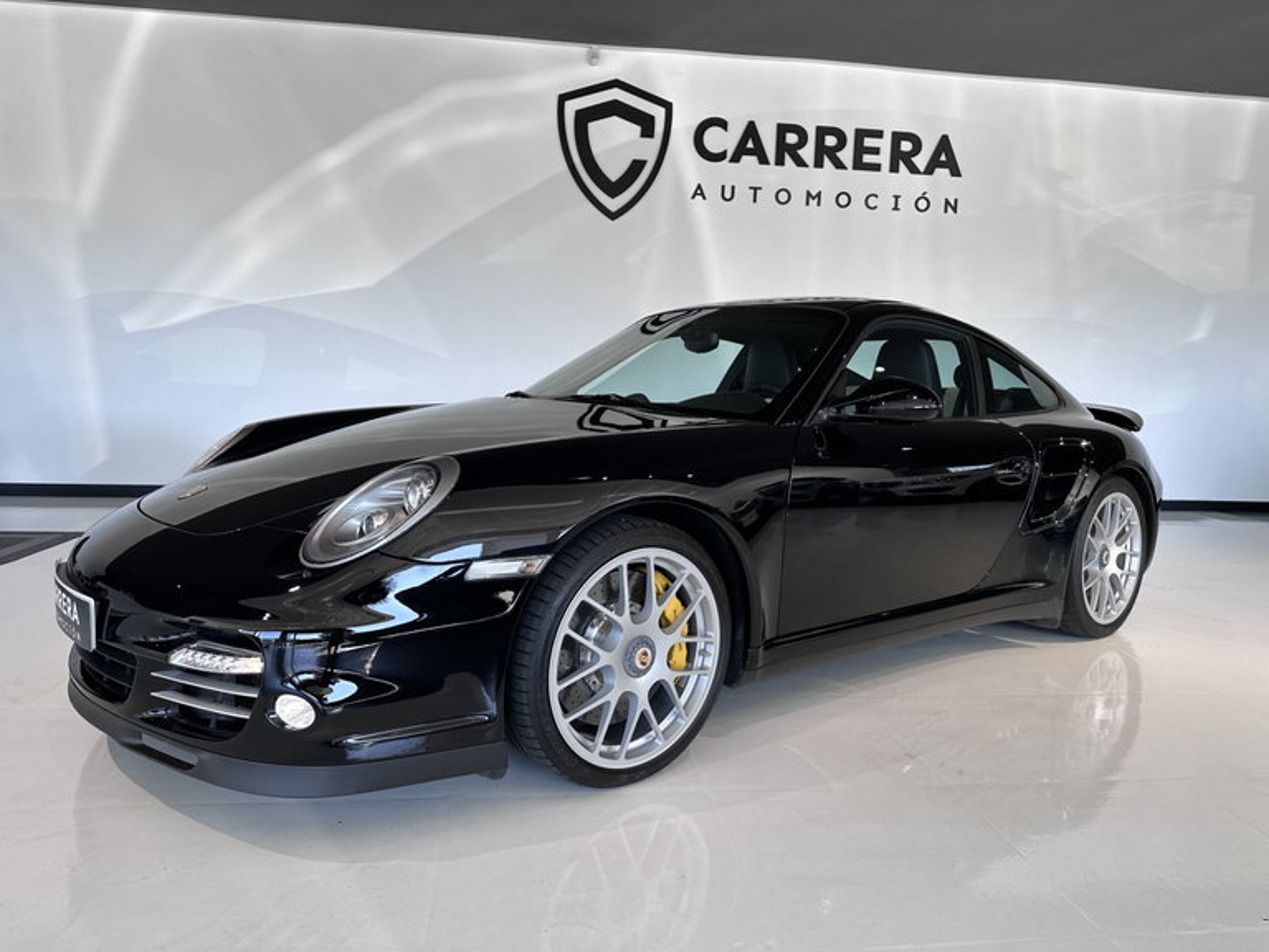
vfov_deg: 56.8
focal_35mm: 24
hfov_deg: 71.6
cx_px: 634
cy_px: 476
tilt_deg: -7.3
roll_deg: -2.2
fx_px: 880
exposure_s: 1/206
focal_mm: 6.86
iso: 64
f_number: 1.78
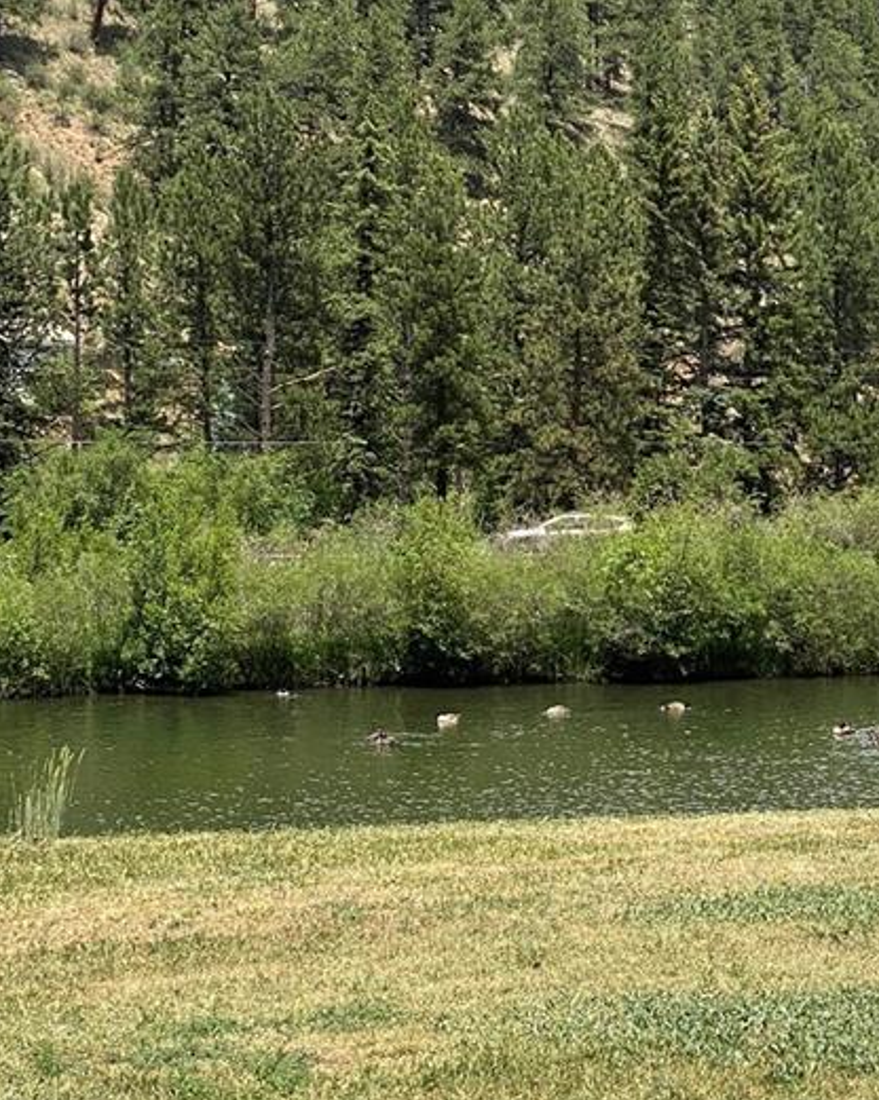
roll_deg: +0.0
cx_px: 763
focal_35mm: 117
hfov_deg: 13.1
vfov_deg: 16.4
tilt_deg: +0.3
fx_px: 3809
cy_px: 519
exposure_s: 1/1916
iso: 20
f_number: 2
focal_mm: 6
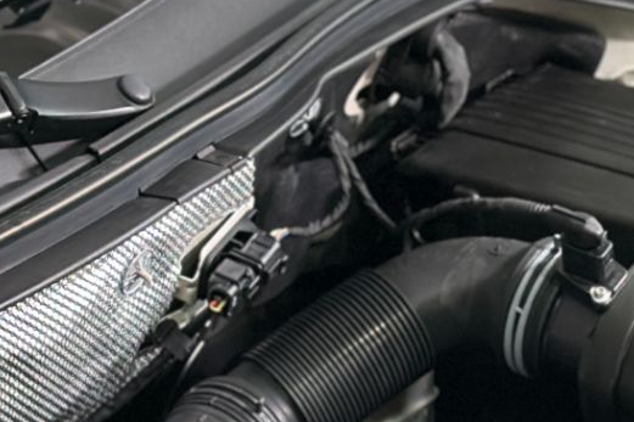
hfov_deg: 11.2
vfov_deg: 7.3
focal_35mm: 184
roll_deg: +0.1
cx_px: 477
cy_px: 647
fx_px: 3239
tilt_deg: -33.1
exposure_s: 1/60
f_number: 1.78
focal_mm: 6.86
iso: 160
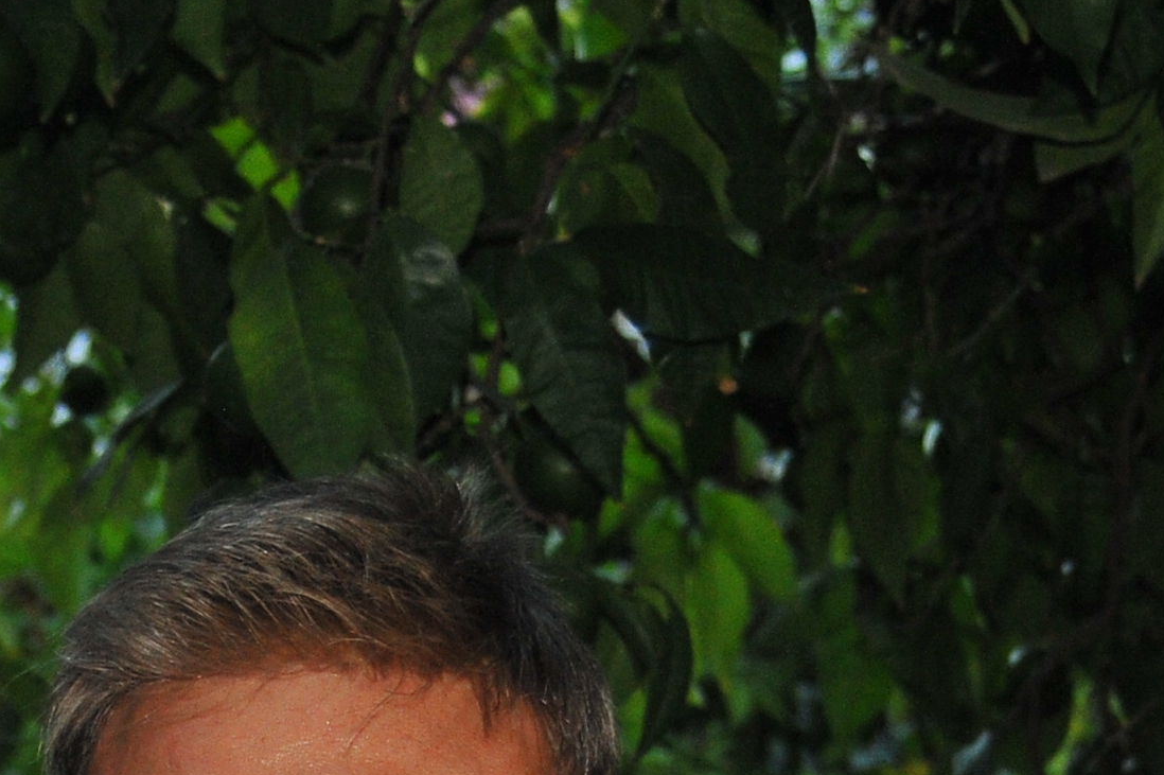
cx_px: 202
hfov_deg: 13.2
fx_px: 5009
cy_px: 1355
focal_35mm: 155
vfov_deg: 8.5
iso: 2000
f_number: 5
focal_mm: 40
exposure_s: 1/2500
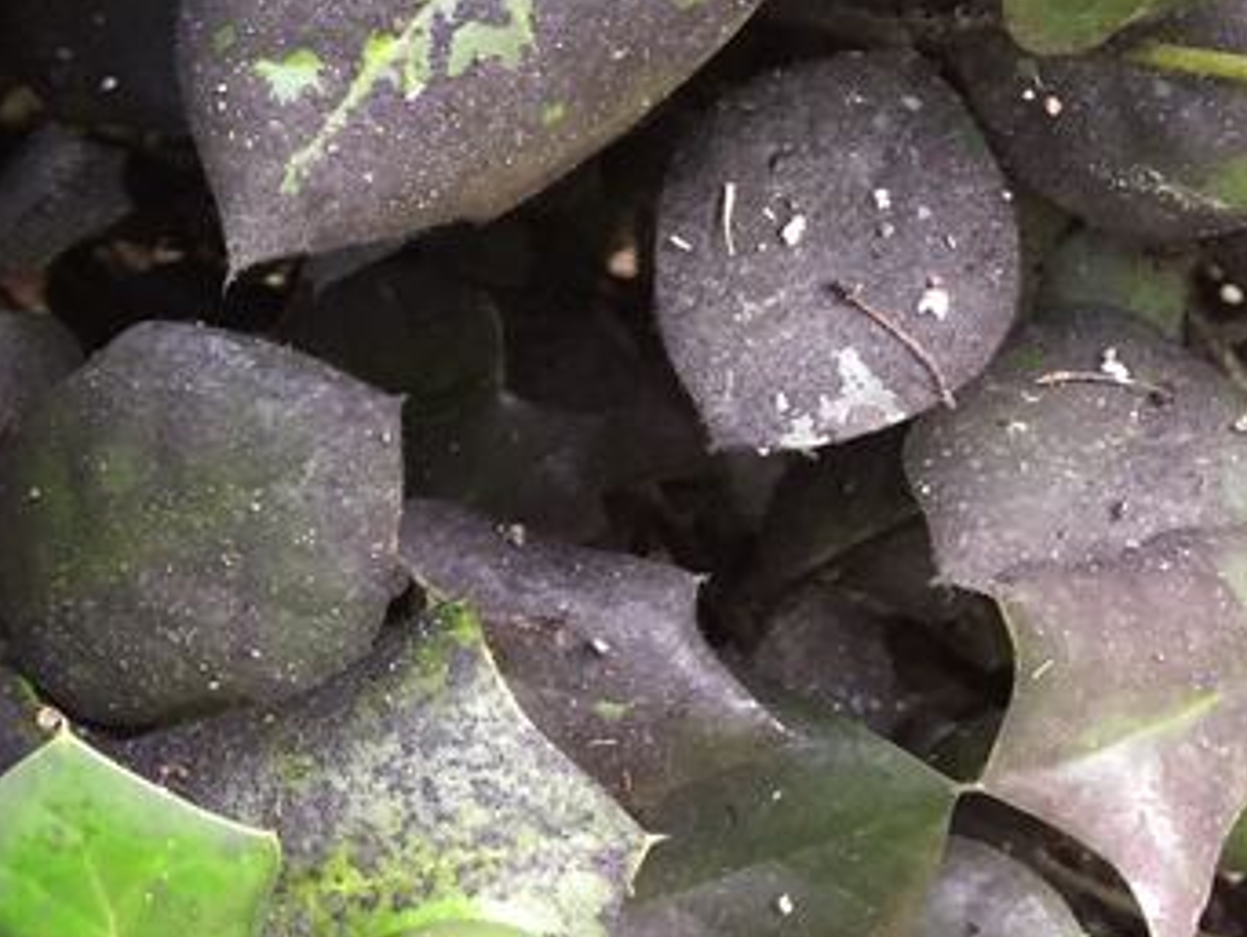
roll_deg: +4.7
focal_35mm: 79
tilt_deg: -33.5
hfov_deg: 22.0
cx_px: -407
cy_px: 186
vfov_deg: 18.5
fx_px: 2848
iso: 50
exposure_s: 1/30
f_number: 2.2
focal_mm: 4.15
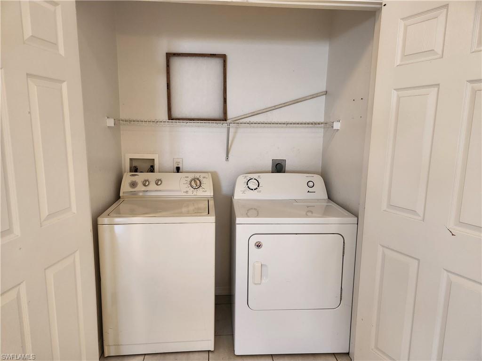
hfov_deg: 73.9
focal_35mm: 23
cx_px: 241
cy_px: 180
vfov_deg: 58.9
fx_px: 320
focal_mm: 5.4
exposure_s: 1/120
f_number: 1.8
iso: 250
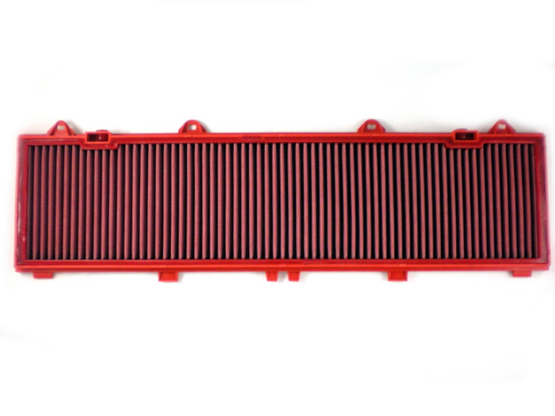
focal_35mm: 38
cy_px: 208
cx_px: 278
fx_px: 609
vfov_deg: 37.7
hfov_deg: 49.0
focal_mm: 6.3
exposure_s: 1/62.1
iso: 200
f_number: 3.1
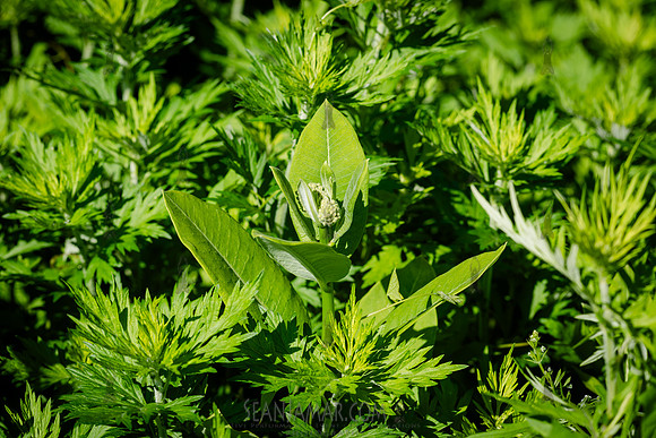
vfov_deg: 12.2
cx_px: 328
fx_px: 2041
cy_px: 219
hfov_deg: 18.3
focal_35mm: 112
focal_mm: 112
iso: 200
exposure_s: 1/250
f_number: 8
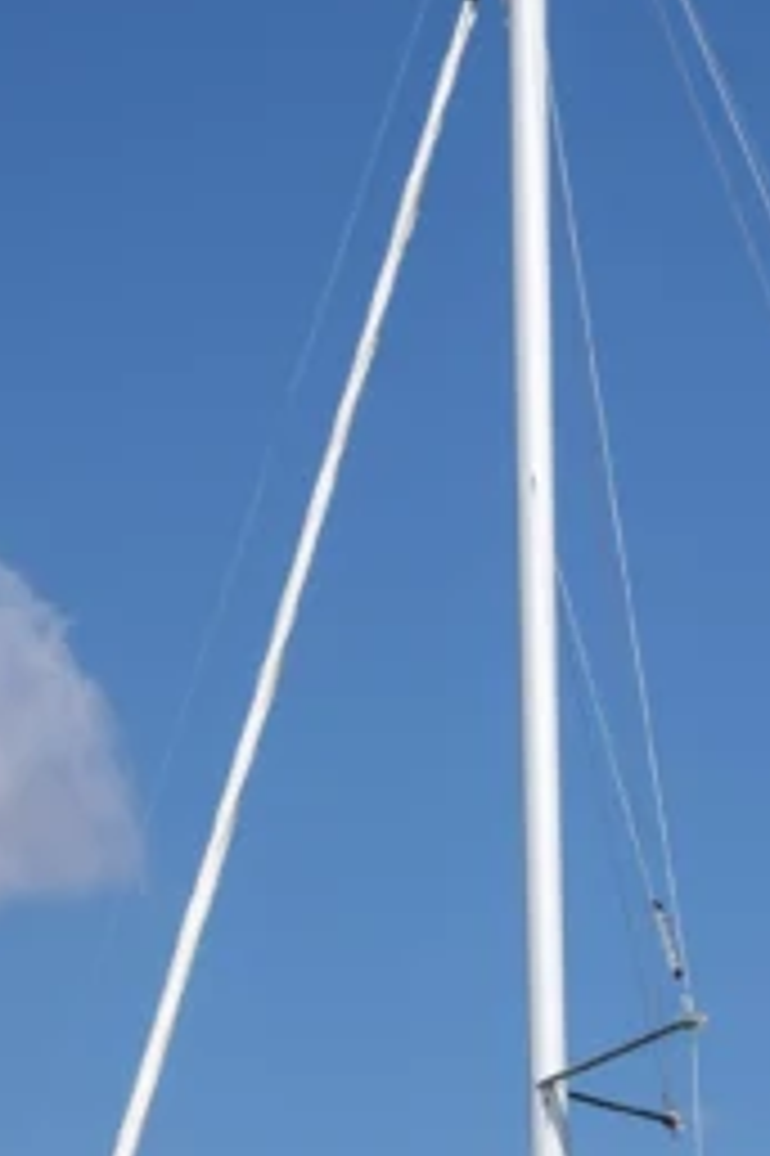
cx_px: 698
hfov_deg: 6.1
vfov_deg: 9.0
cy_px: 1664
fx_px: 7196
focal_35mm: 224
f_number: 5.6
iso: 100
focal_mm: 50
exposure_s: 1/2000
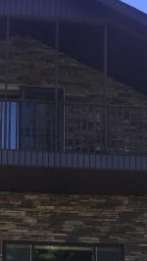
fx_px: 526
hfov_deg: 15.8
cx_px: 27
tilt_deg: +11.8
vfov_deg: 27.0
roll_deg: +0.0
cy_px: 227
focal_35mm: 76
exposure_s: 1/349
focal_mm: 4.15
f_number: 2.2
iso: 25
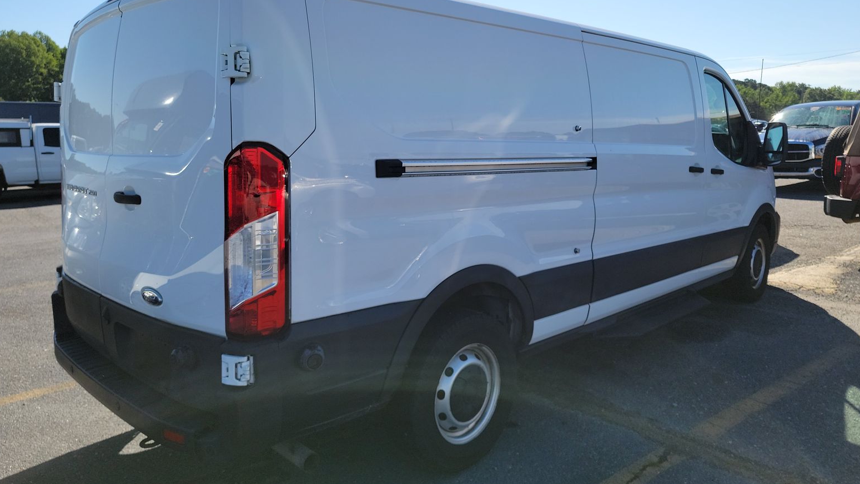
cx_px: 437
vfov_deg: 42.8
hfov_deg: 69.8
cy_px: 203
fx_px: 616
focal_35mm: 27
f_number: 1.8
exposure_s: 1/866
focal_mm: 6.7
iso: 50
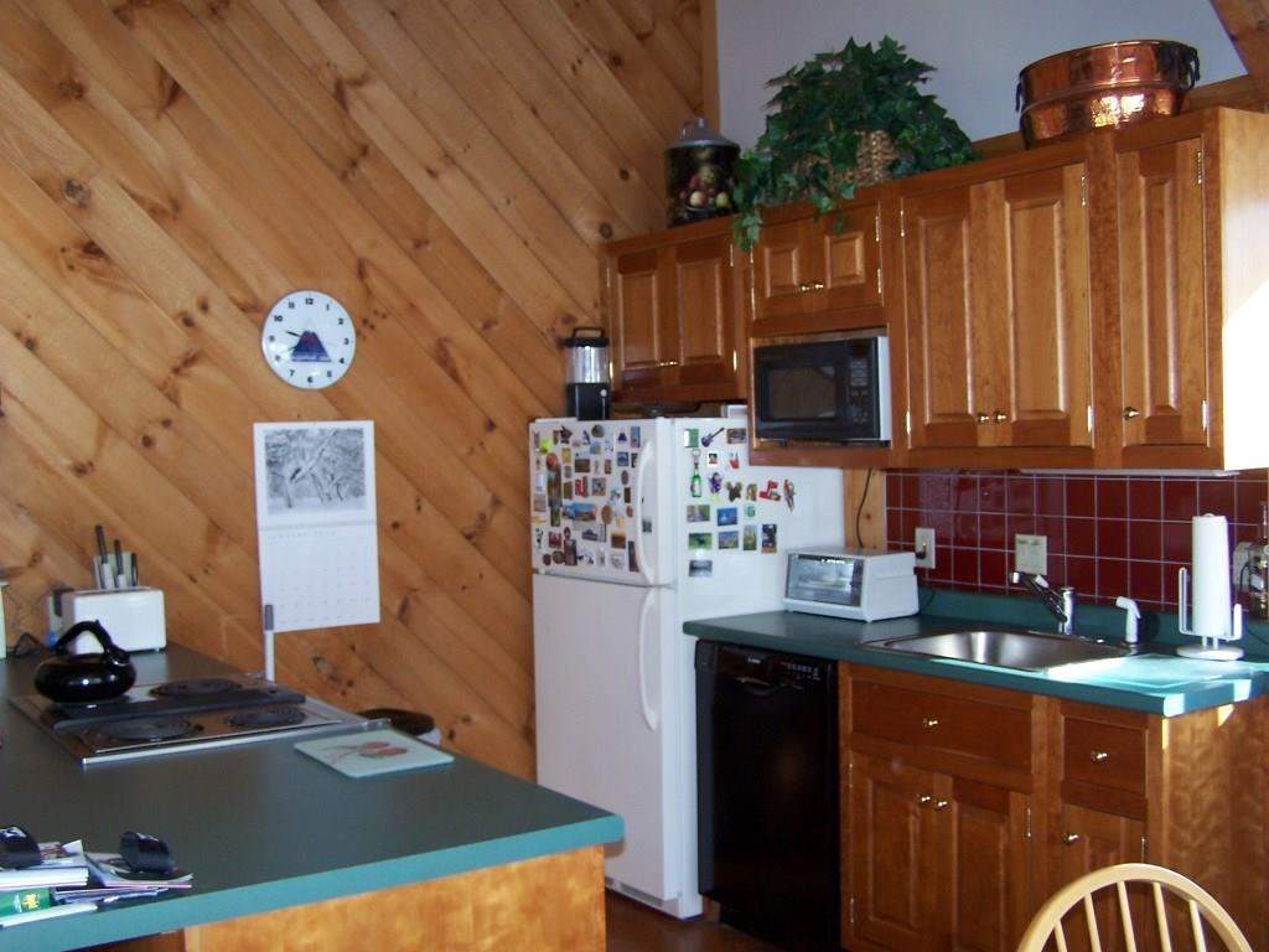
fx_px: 1393
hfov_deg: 49.0
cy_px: 476
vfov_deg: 37.7
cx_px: 634
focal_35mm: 38
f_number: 2.8
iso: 140
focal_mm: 6.3
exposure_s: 1/60
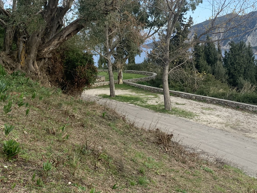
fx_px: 364
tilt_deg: -2.2
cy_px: 44
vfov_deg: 29.1
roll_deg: +3.0
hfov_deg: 38.9
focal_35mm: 49
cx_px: 144
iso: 25
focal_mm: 4.25
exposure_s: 1/743
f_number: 1.8
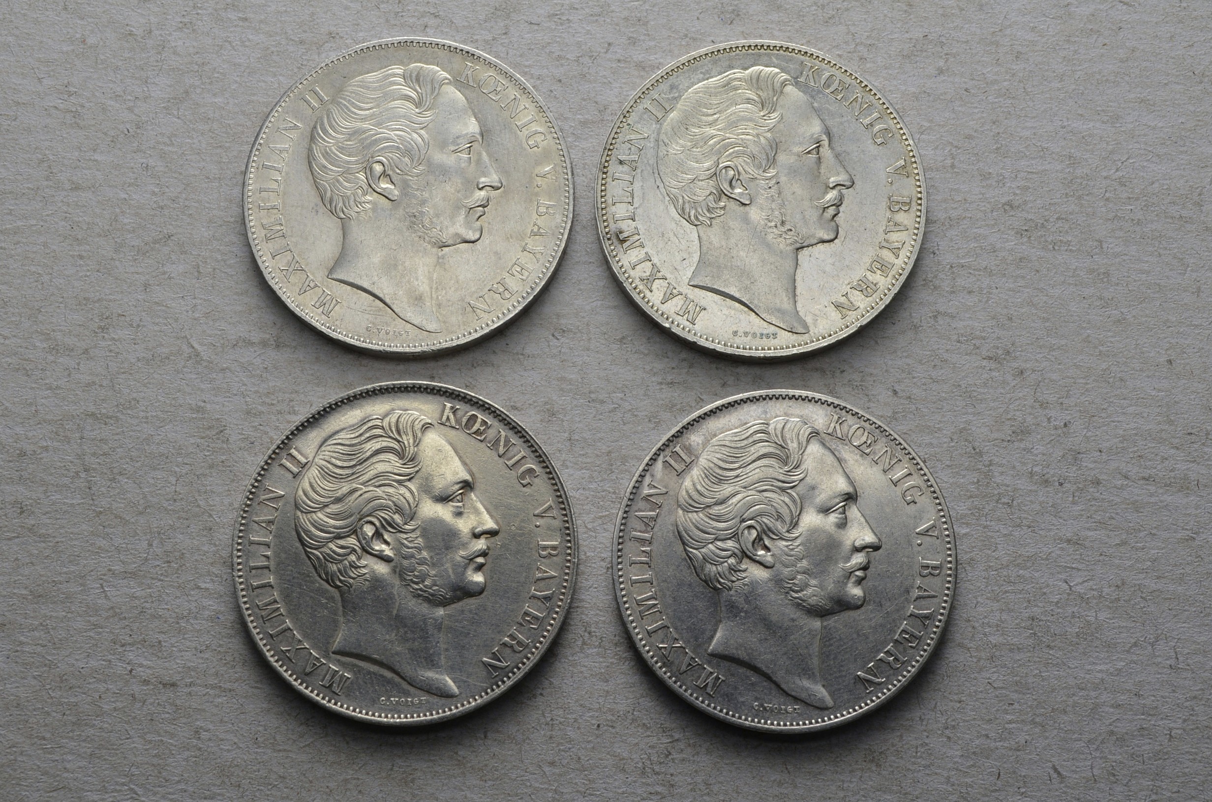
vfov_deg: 25.6
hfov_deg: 37.9
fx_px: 1764
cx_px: 606
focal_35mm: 52
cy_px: 401
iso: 400
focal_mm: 35
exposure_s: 1/250
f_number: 14
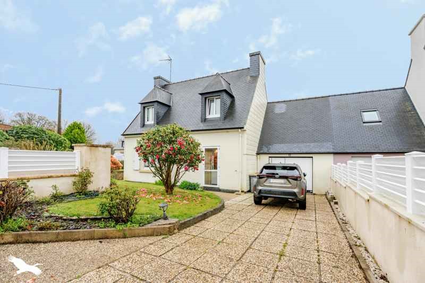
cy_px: 142
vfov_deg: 71.7
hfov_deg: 94.6
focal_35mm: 17
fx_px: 196
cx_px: 212
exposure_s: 1/1600
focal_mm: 16.6
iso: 800
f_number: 8
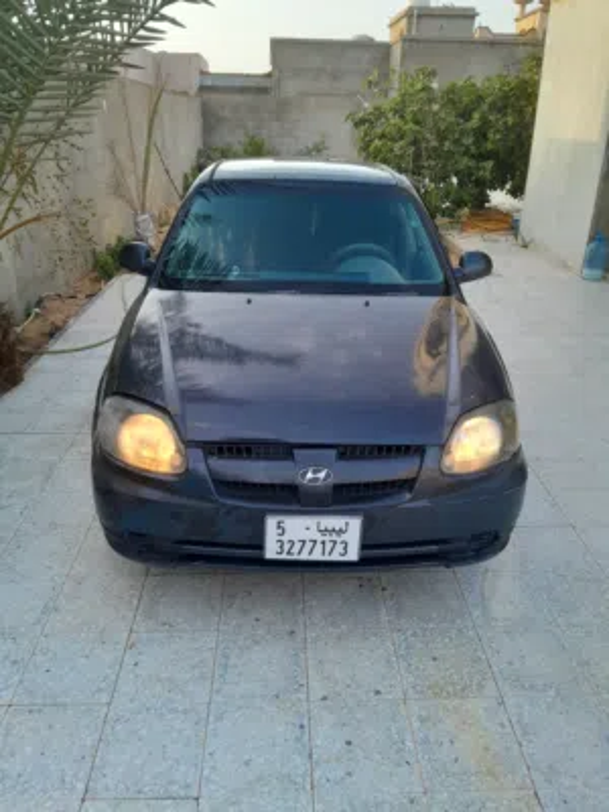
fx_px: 610
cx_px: 304
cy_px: 406
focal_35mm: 26
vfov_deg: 67.3
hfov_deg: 53.1
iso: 40
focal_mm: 3.98
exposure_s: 1/50
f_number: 1.8
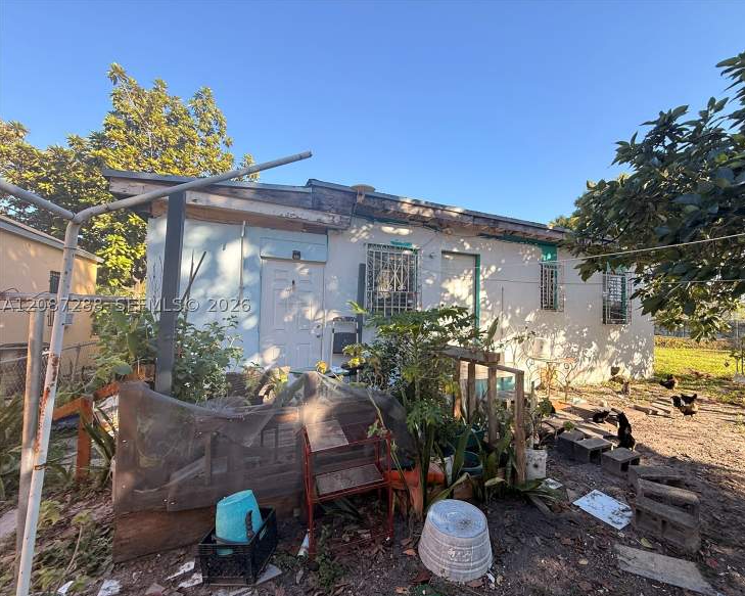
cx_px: 407
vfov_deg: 84.0
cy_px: 305
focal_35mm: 15
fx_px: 331
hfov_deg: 96.5
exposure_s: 1/192
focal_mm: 2.22
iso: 64
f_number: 2.2
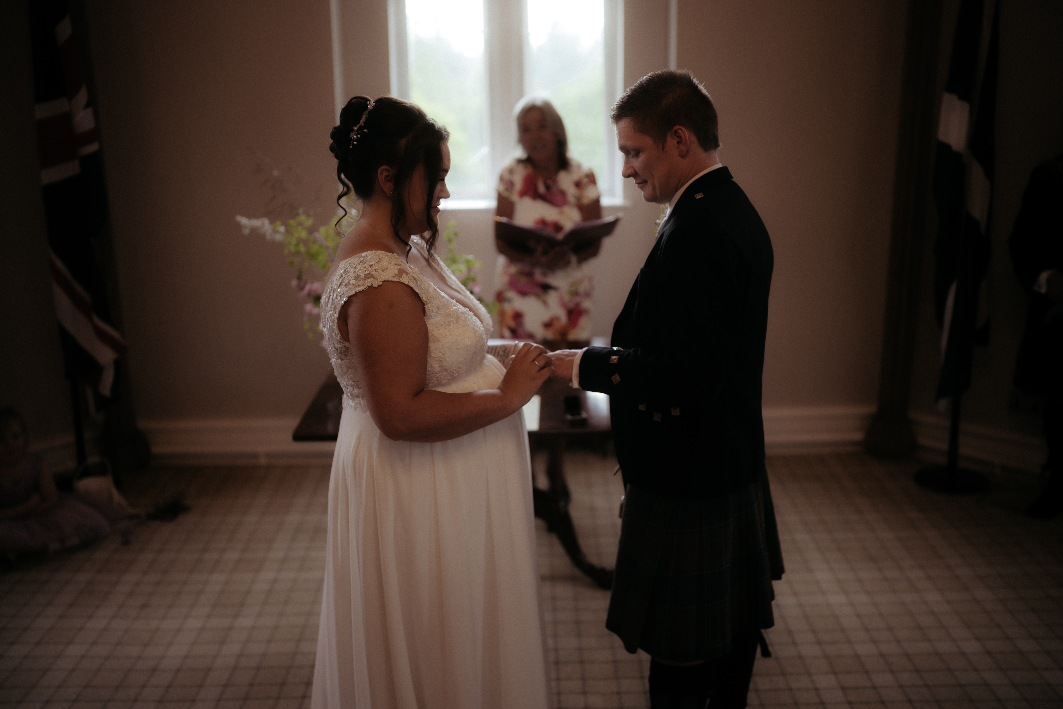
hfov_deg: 54.4
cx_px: 532
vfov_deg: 37.9
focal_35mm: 35
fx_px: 1033
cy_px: 354
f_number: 1.2
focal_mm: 35
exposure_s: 1/320
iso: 160
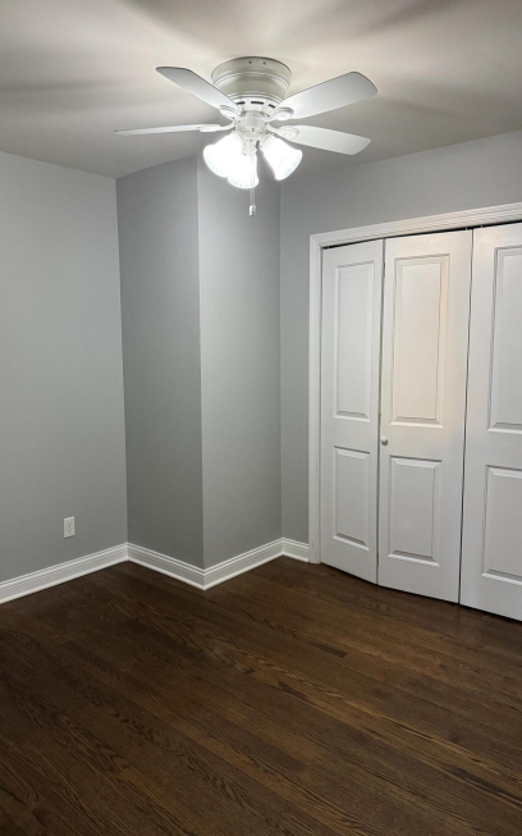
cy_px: 410
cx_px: 233
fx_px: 592
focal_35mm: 26
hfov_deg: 47.5
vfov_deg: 70.4
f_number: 1.78
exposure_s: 1/60
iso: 640
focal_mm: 6.76
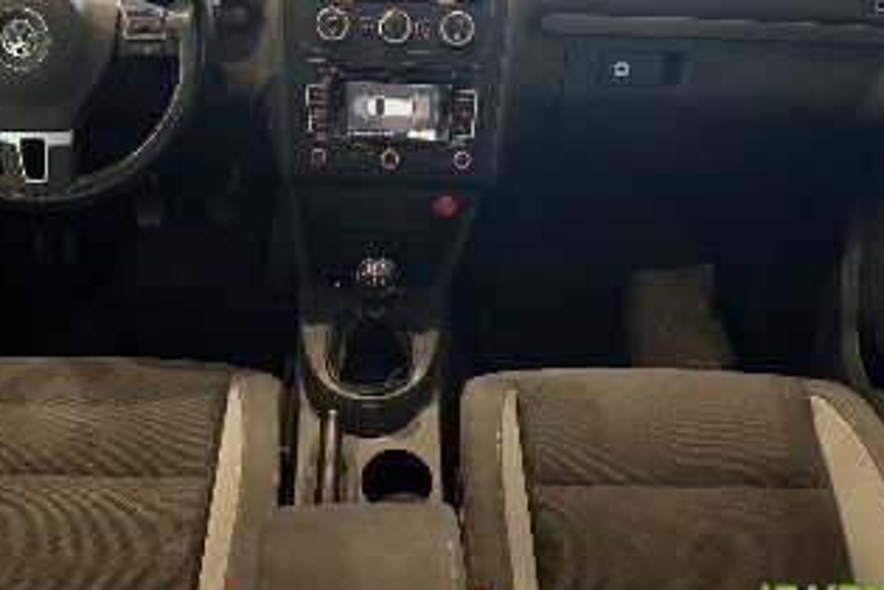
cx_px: 384
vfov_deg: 39.9
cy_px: 253
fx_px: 810
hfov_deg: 57.0
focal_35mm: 33
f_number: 1.78
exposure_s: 1/25
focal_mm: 6.76
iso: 1600
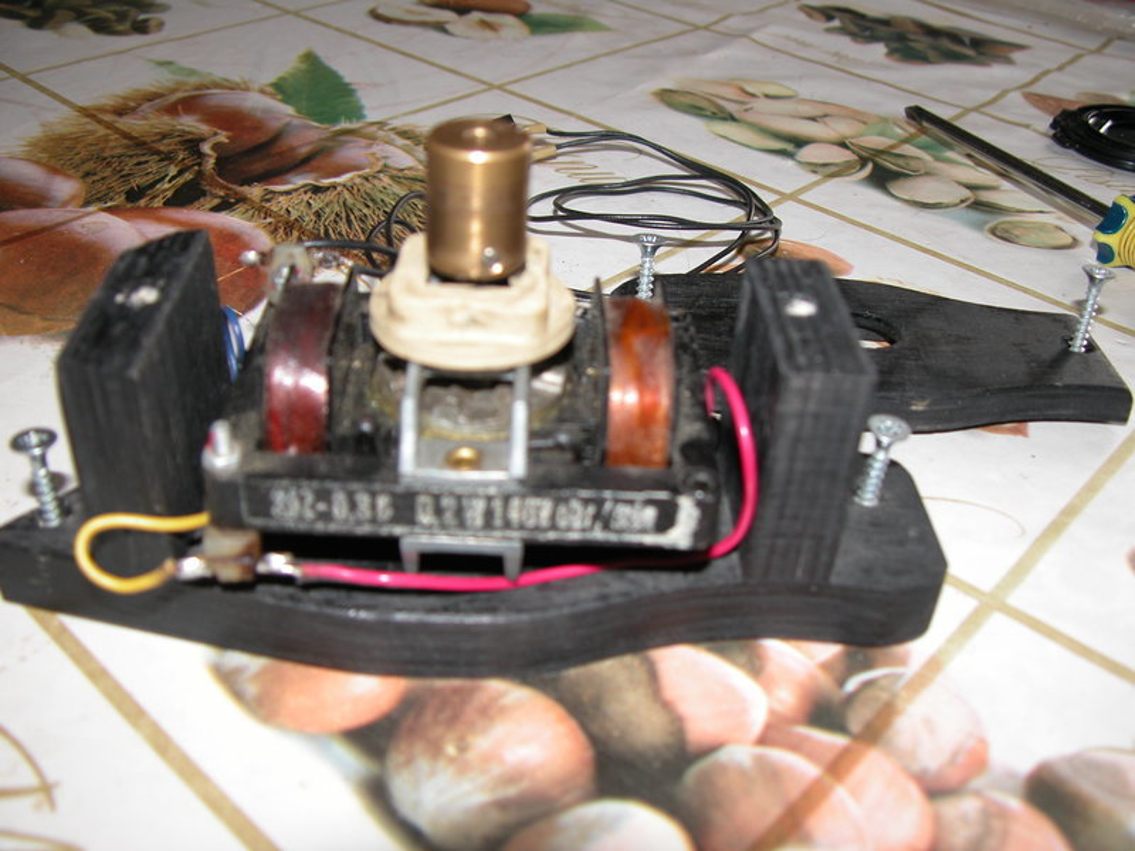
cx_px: 568
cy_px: 426
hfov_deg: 52.6
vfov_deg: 40.7
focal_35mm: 35
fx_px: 1148
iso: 100
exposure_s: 1/60
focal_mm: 8.9
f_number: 2.8
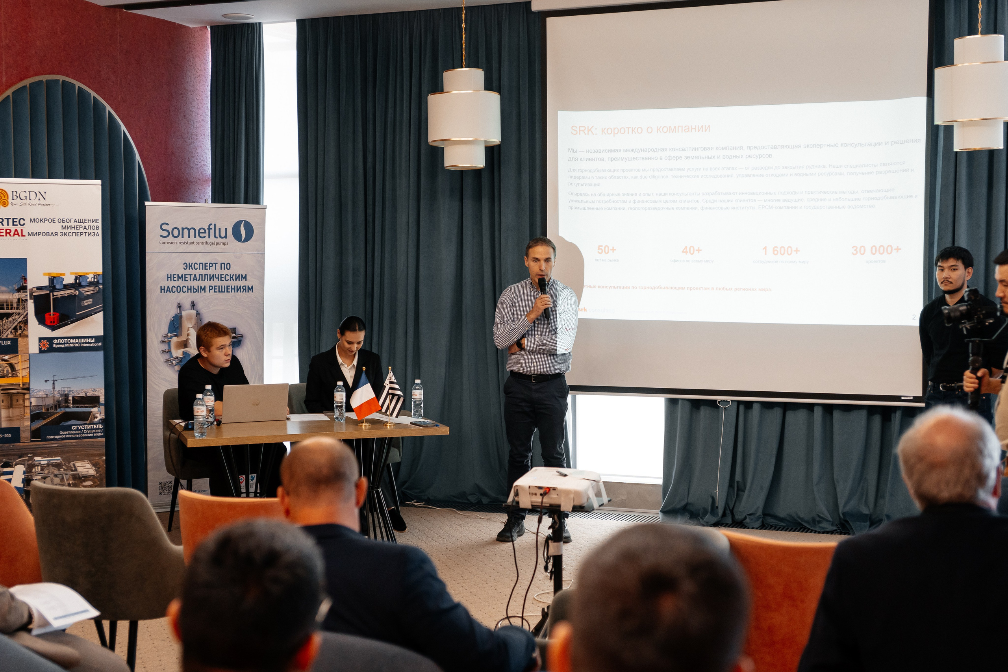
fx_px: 1401
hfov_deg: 39.6
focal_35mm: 50
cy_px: 336
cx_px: 533
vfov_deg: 27.0
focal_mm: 45
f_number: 2.8
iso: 1000
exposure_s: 1/160
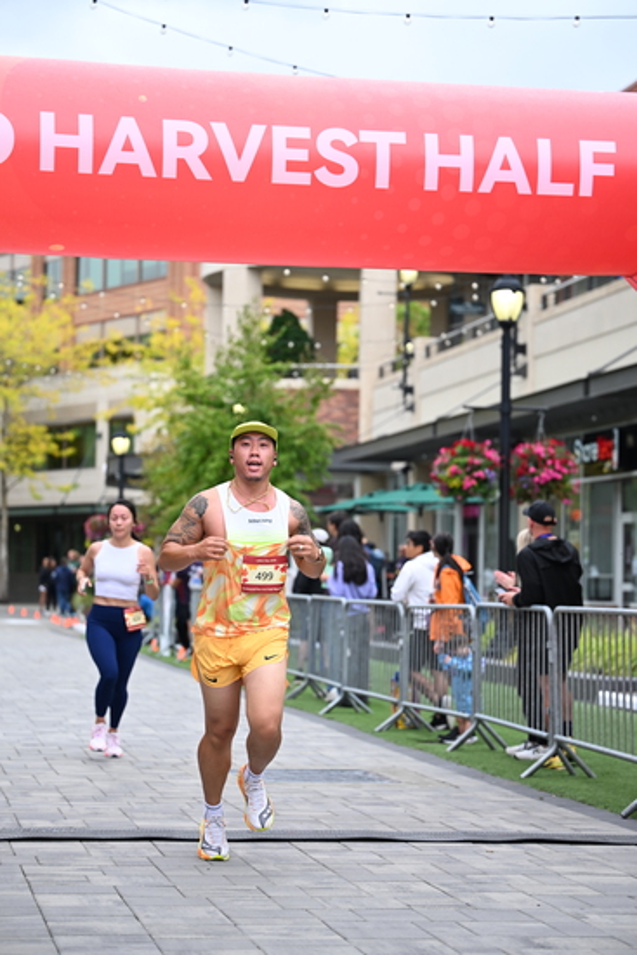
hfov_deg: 16.7
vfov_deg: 24.8
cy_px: 478
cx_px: 318
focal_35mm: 82
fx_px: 2175
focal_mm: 82
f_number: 2.8
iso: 640
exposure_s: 1/2000
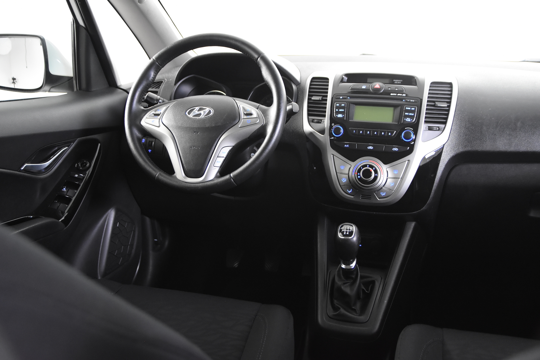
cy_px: 180
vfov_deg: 40.0
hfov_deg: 57.2
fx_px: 495
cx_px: 270
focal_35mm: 33
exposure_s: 1/30
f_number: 3
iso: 2500
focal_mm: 22
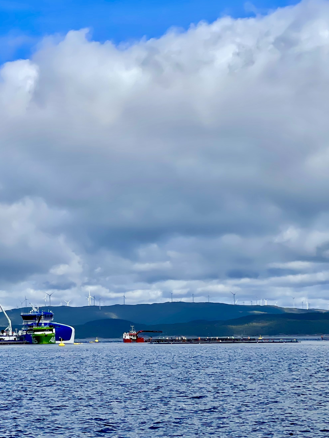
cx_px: 56
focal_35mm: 98
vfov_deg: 20.0
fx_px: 1242
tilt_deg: +4.1
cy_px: 244
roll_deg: +1.9
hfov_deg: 15.0
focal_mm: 7.5
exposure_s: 1/2016
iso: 20
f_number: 2.2
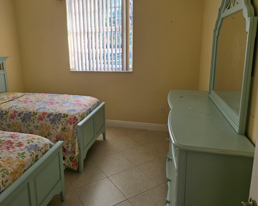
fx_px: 206
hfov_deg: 63.7
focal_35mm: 27
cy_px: 91
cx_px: 107
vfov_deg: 53.1
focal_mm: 6.3
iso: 50
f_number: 1.7
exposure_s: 1/180
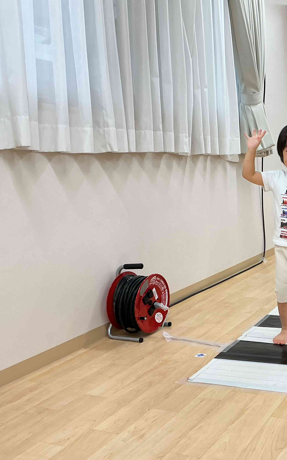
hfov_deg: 28.8
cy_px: 232
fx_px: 526
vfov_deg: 47.2
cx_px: 280
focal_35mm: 42
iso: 64
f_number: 1.8
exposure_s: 1/120
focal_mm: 3
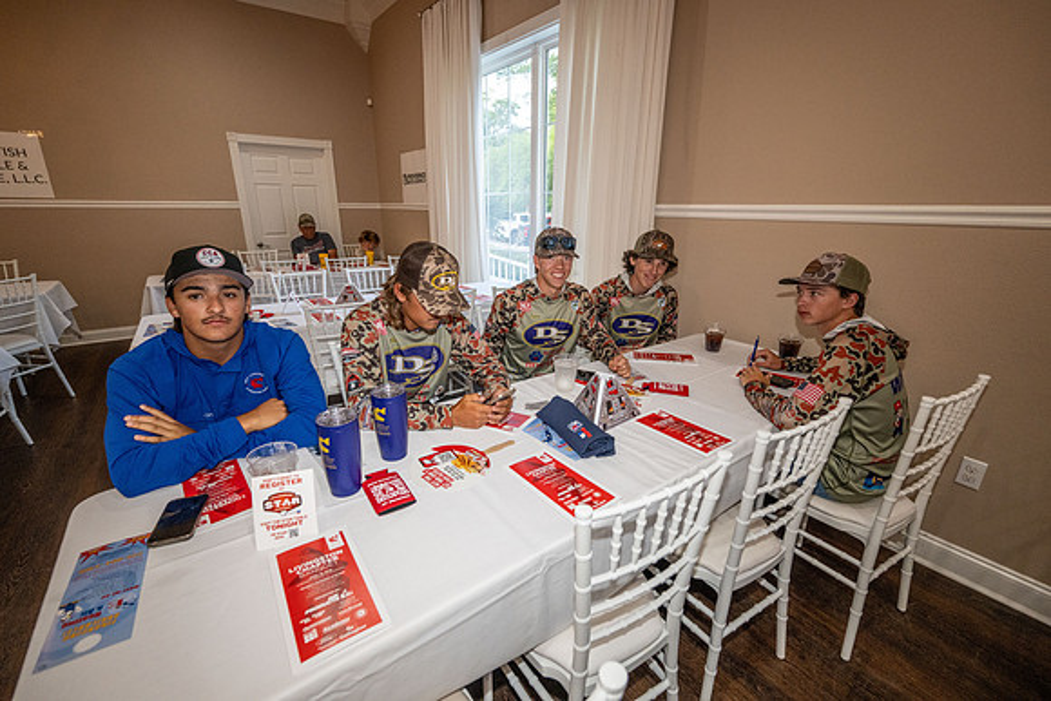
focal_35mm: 16
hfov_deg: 96.7
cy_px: 350
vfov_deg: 73.8
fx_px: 467
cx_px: 526
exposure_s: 1/200
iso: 2000
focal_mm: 16
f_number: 4
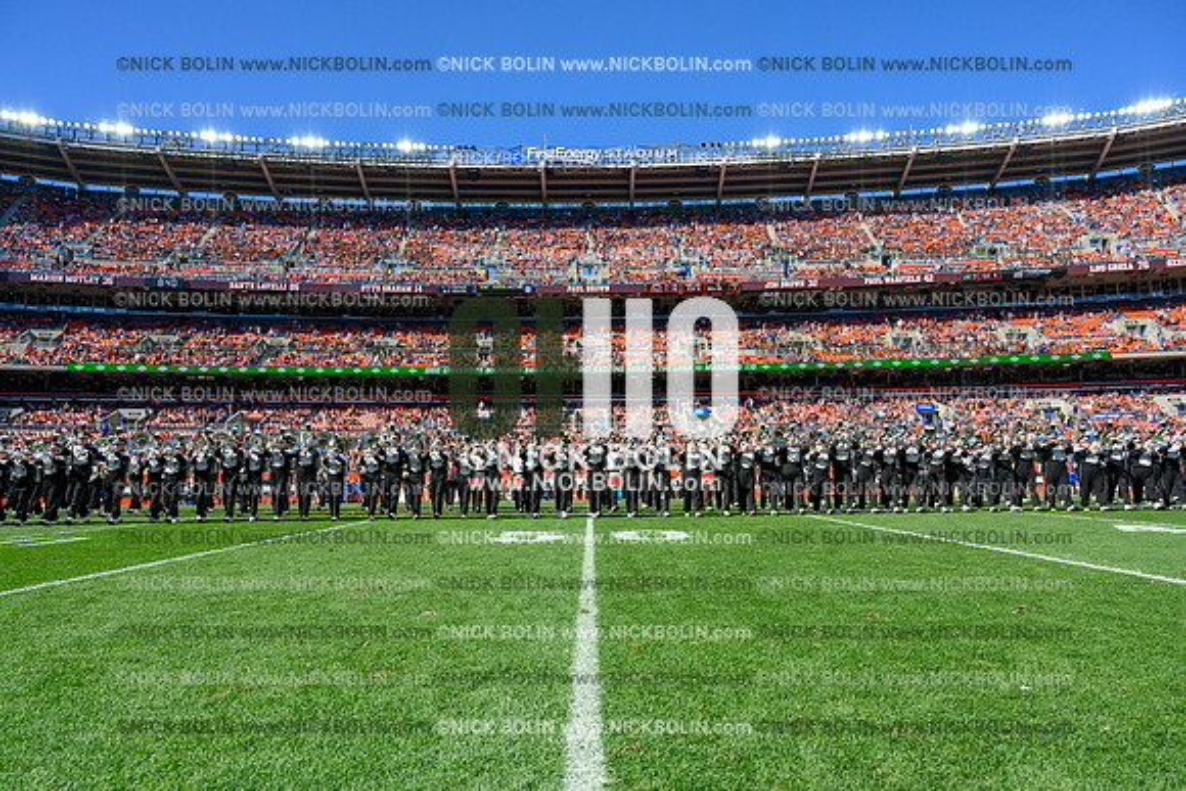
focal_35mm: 24
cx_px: 593
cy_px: 396
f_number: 8
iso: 1000
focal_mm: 24
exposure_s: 1/3200
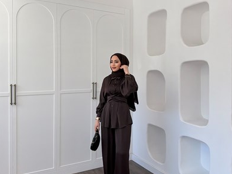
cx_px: 118
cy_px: 73
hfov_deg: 55.4
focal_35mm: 33
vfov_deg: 42.8
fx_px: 221
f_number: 1.78
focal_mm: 6.76
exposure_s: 1/1812
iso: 320
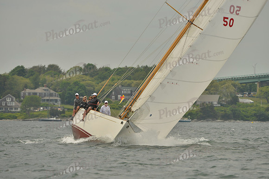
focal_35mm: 400
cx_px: 134
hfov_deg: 5.2
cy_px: 90
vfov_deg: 3.4
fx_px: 2989
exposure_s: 1/1600
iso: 280
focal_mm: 400
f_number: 7.1
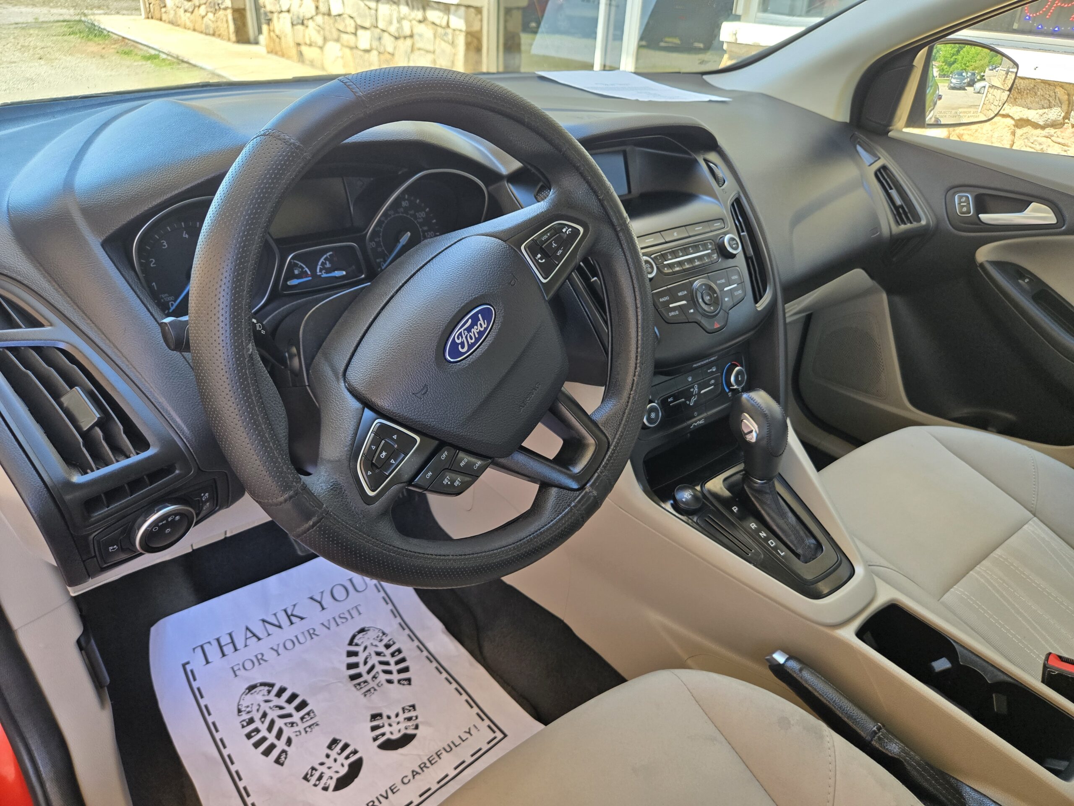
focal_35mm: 23
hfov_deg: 73.9
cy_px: 403
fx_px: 714
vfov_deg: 58.9
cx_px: 537
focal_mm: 5.4
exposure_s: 1/180
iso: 125
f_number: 1.8
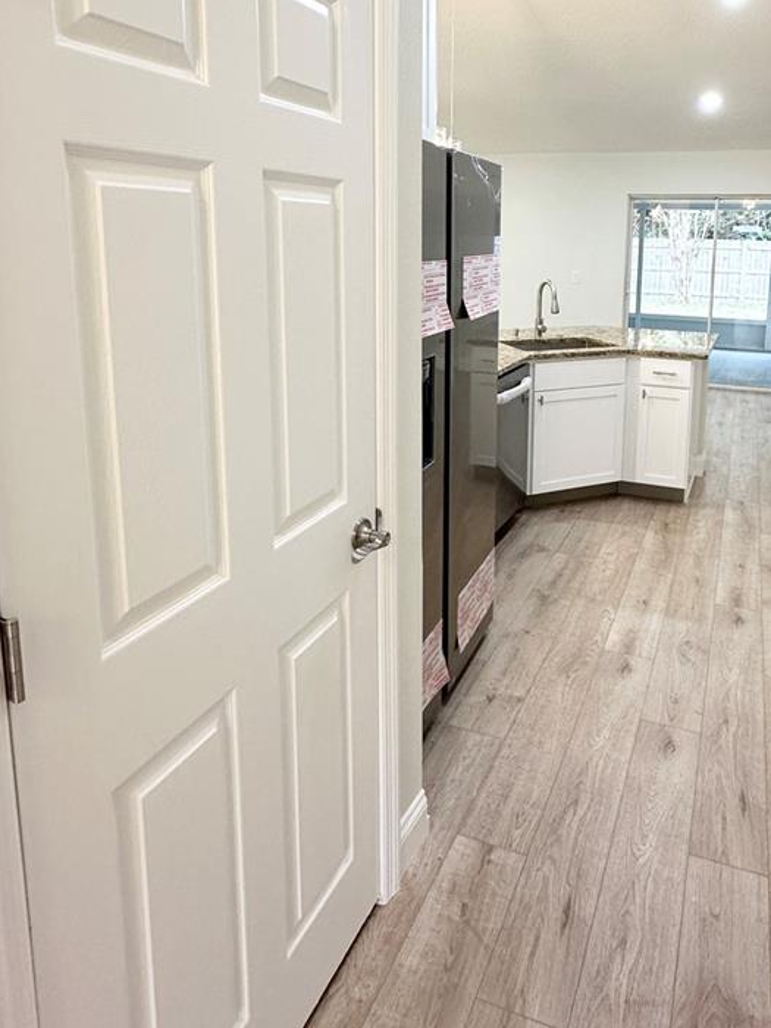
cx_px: 518
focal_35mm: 24
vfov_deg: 69.5
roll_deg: -1.7
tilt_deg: -8.3
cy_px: 339
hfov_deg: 55.5
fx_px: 713
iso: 200
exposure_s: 1/120
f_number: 2.2
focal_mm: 2.22
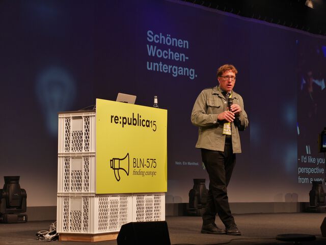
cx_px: 163
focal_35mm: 84
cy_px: 122
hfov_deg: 23.3
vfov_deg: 17.6
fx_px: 792
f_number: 5.6
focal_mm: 42
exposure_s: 1/80
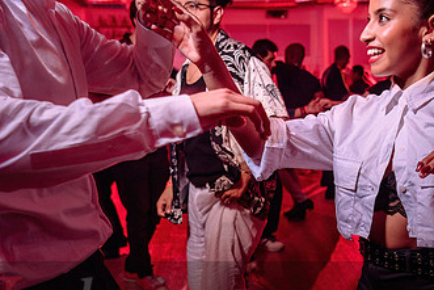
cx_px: 311
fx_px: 579
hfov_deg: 40.2
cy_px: 162
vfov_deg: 28.1
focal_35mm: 48
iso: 800
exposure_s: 1/60
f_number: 3.2
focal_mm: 24
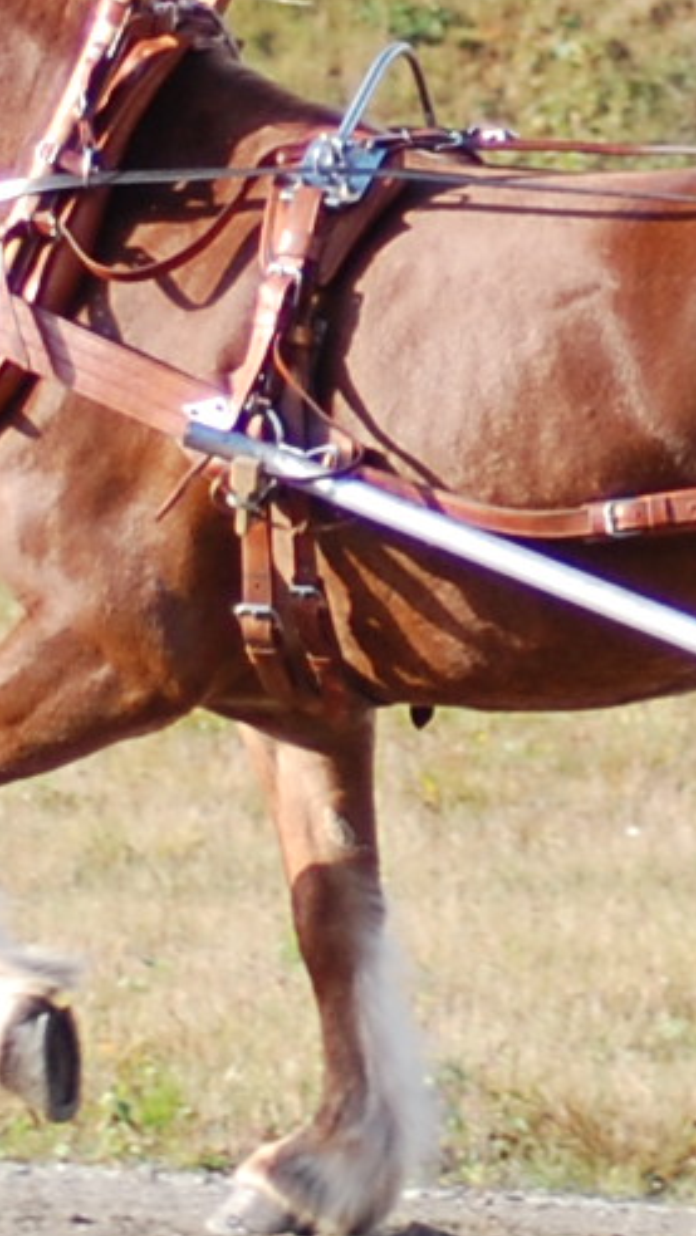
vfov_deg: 4.3
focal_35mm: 503
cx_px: 621
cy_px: 178
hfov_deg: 2.4
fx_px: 16492
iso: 400
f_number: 5
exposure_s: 1/400
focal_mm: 70
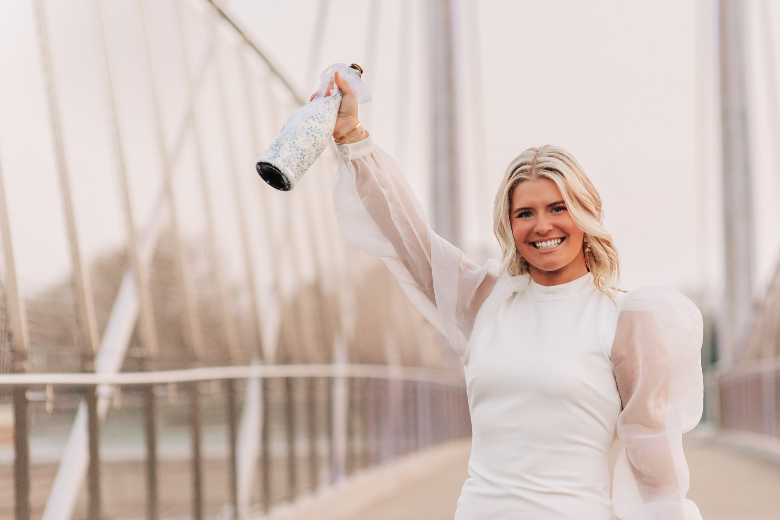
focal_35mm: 119
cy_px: 319
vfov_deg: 11.5
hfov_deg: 17.2
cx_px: 499
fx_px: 2578
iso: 640
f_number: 2.2
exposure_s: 1/800
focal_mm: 85
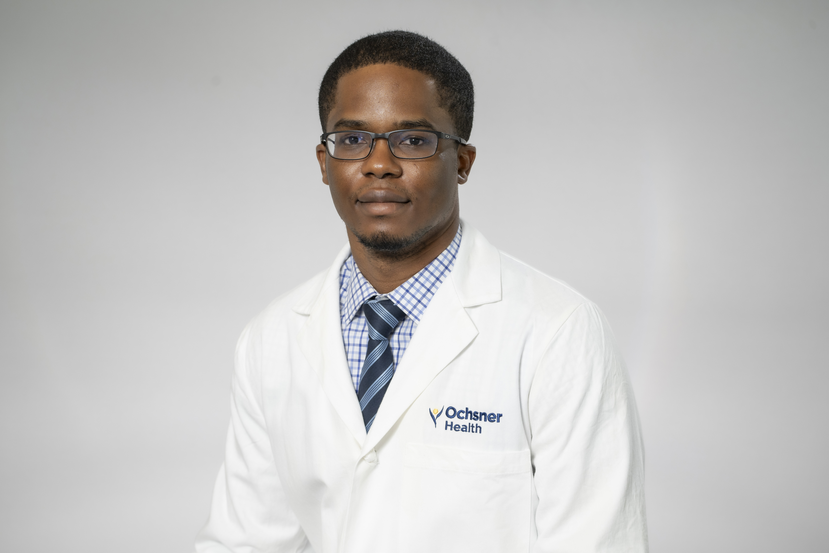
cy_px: 276
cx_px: 414
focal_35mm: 96
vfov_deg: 14.3
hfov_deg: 21.2
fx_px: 2210
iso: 500
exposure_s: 1/125
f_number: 6.3
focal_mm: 96
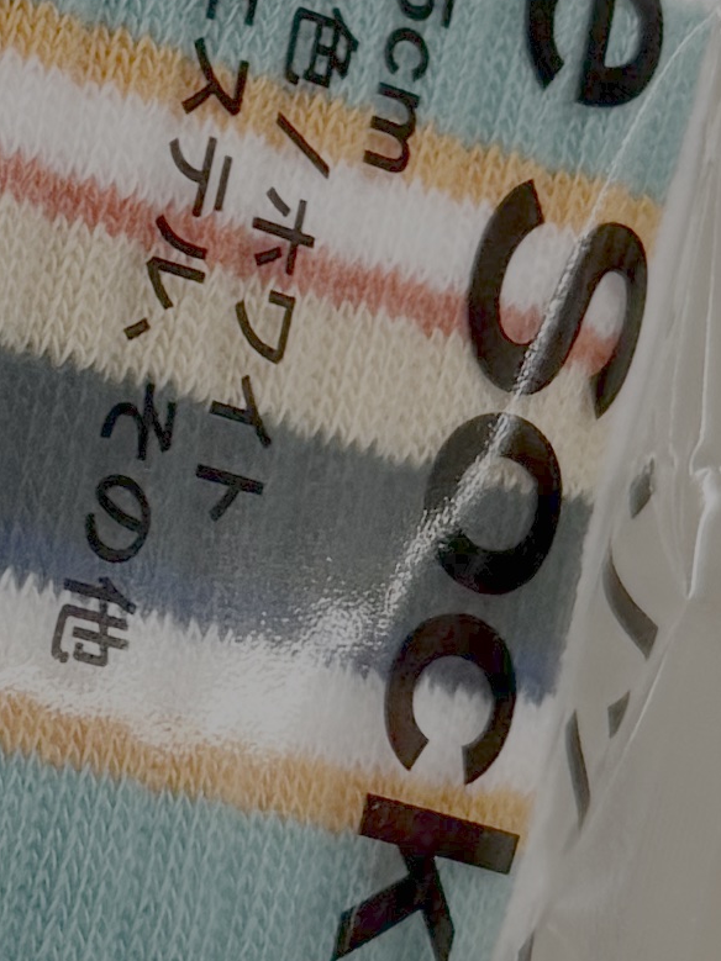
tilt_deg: -59.0
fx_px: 4889
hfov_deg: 8.3
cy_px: 307
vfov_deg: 11.2
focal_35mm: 176
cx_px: -136
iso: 125
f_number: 1.78
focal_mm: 6.76
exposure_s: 1/120
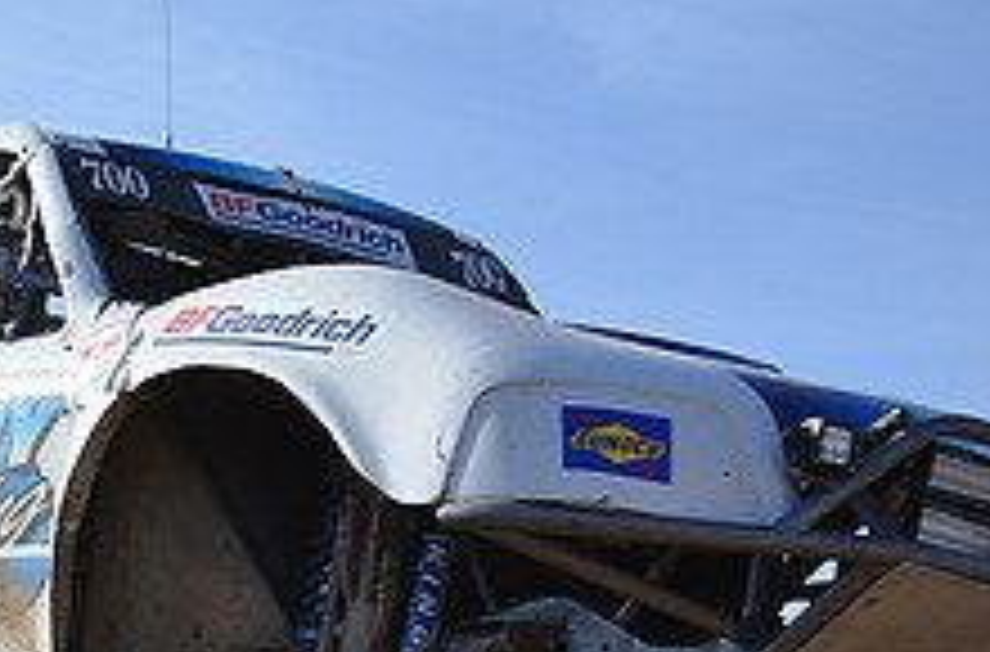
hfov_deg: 19.0
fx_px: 2822
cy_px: 845
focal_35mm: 103
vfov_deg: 12.8
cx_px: -140
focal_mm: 26
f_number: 6.3
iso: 400
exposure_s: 1/1600
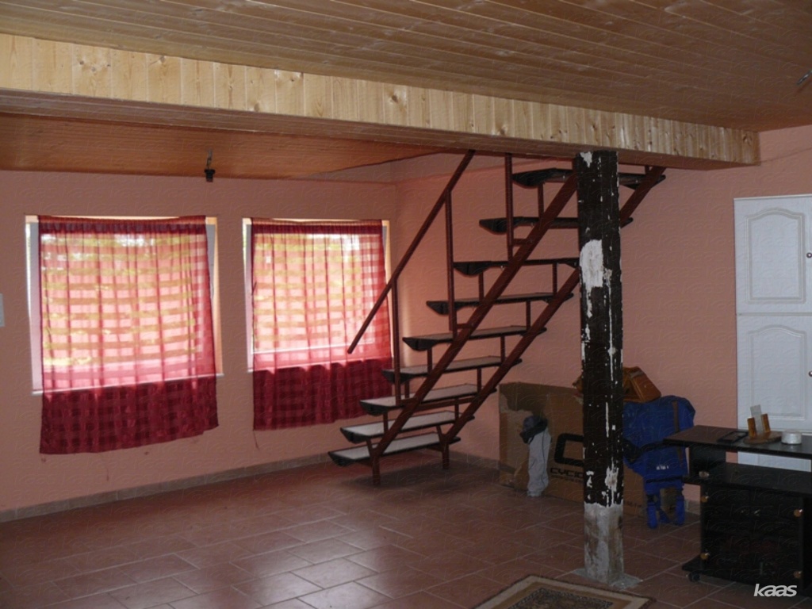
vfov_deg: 39.7
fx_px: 844
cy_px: 304
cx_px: 406
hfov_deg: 51.4
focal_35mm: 36
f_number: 2.8
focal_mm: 6
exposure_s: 1/30
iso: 160
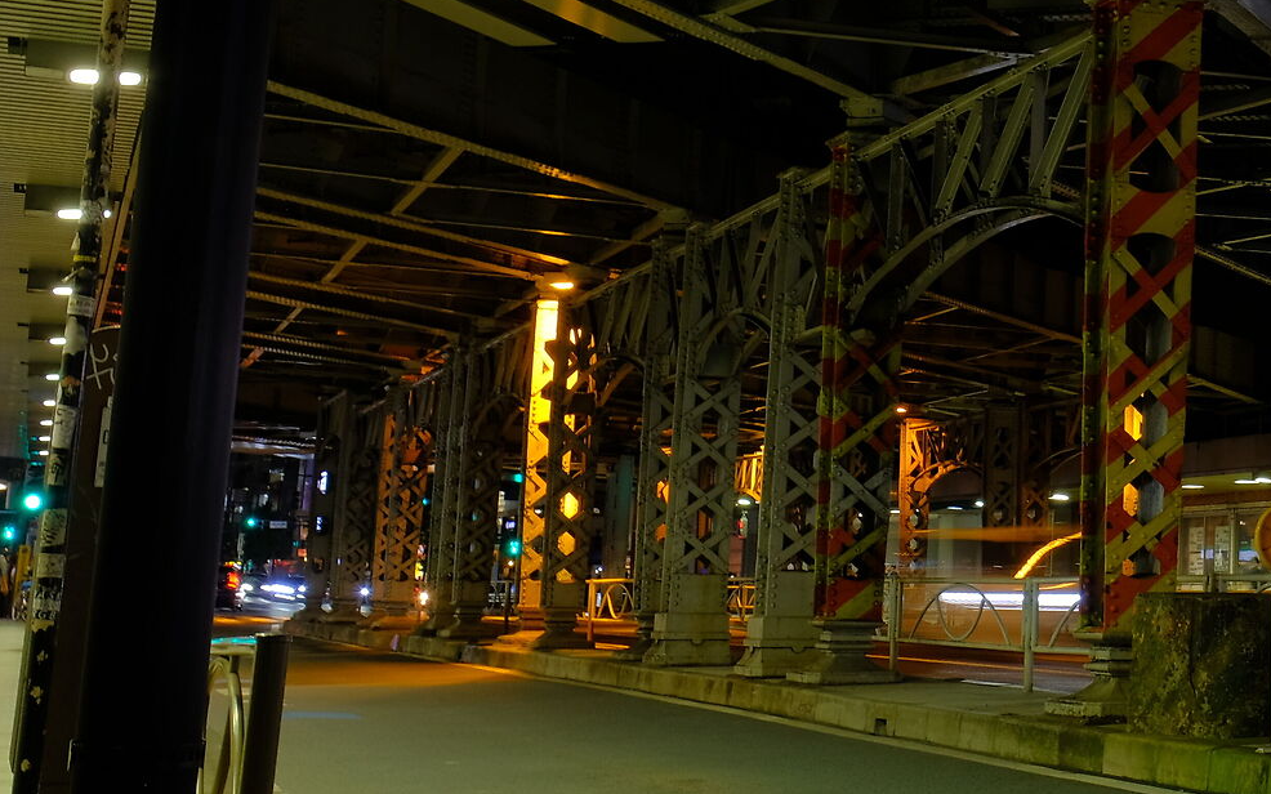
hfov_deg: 27.1
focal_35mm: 67
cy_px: 137
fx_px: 2321
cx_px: 1524
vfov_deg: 19.2
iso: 200
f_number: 8
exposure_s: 1/2.5
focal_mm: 18
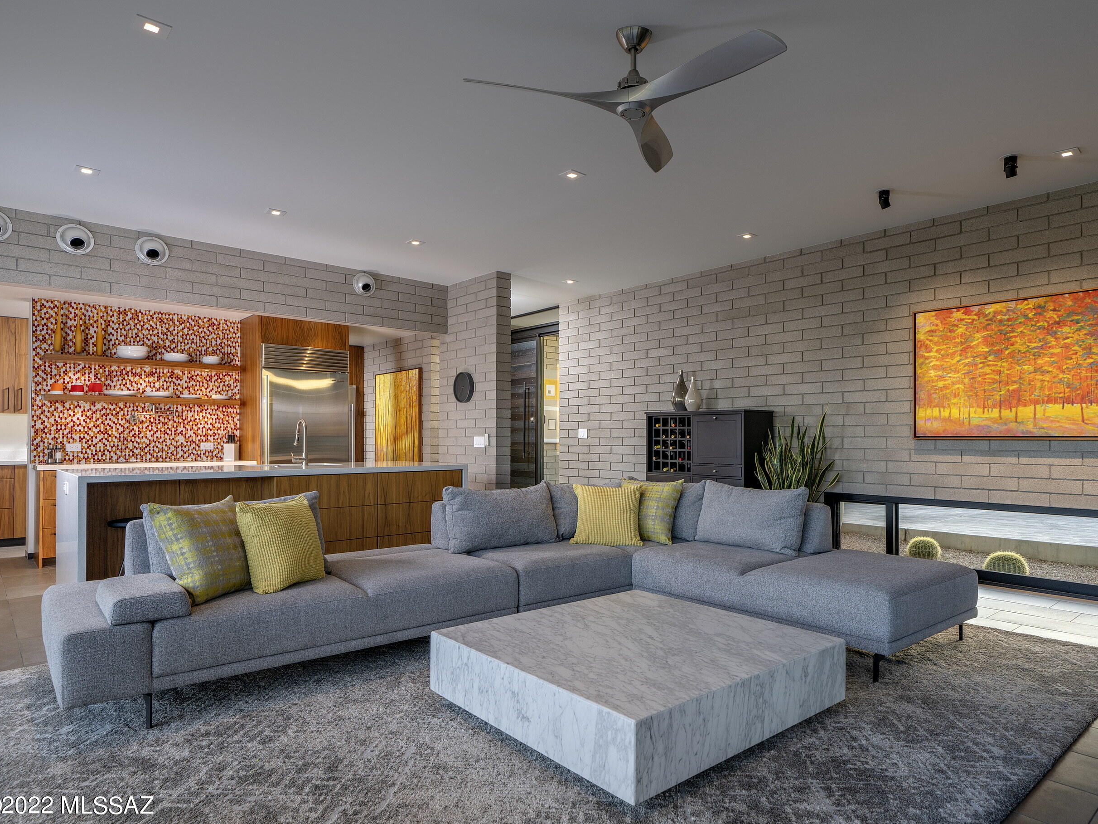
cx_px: 616
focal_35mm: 20
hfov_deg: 81.4
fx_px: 634
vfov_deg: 66.0
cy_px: 421
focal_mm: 18
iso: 200
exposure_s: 1/13
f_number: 7.1
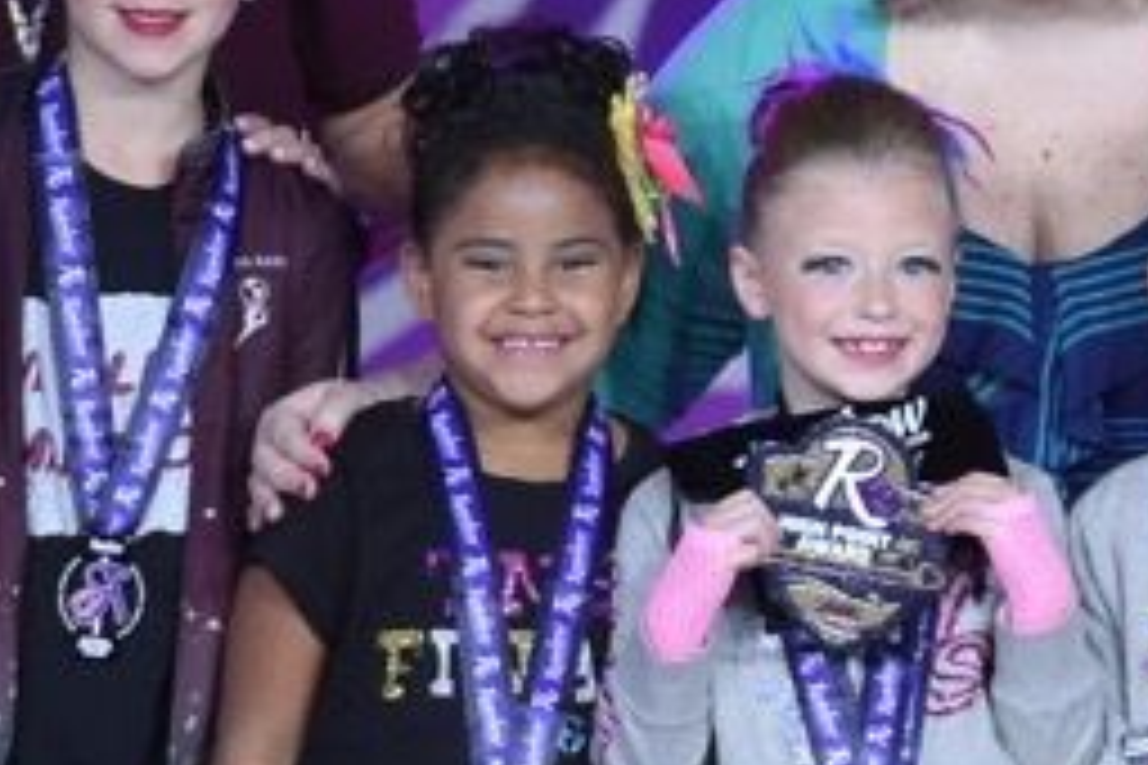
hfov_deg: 2.1
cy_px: 148
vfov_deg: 1.4
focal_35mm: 977
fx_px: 31153
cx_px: 1787
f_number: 3.5
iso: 4000
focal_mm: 195
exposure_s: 1/640
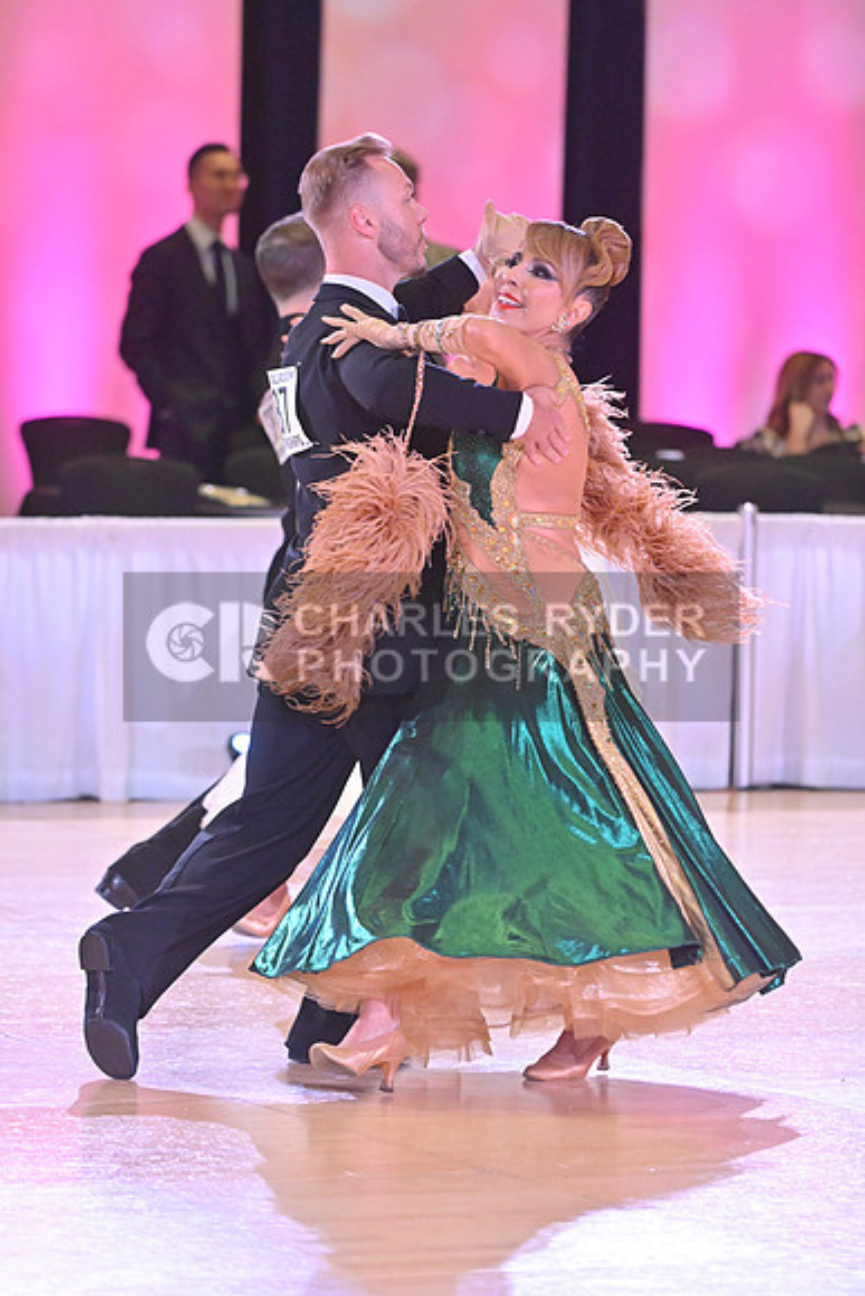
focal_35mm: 200
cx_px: 432
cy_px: 648
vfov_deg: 10.3
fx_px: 7203
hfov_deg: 6.9
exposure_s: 1/400
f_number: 5
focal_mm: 200
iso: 5000
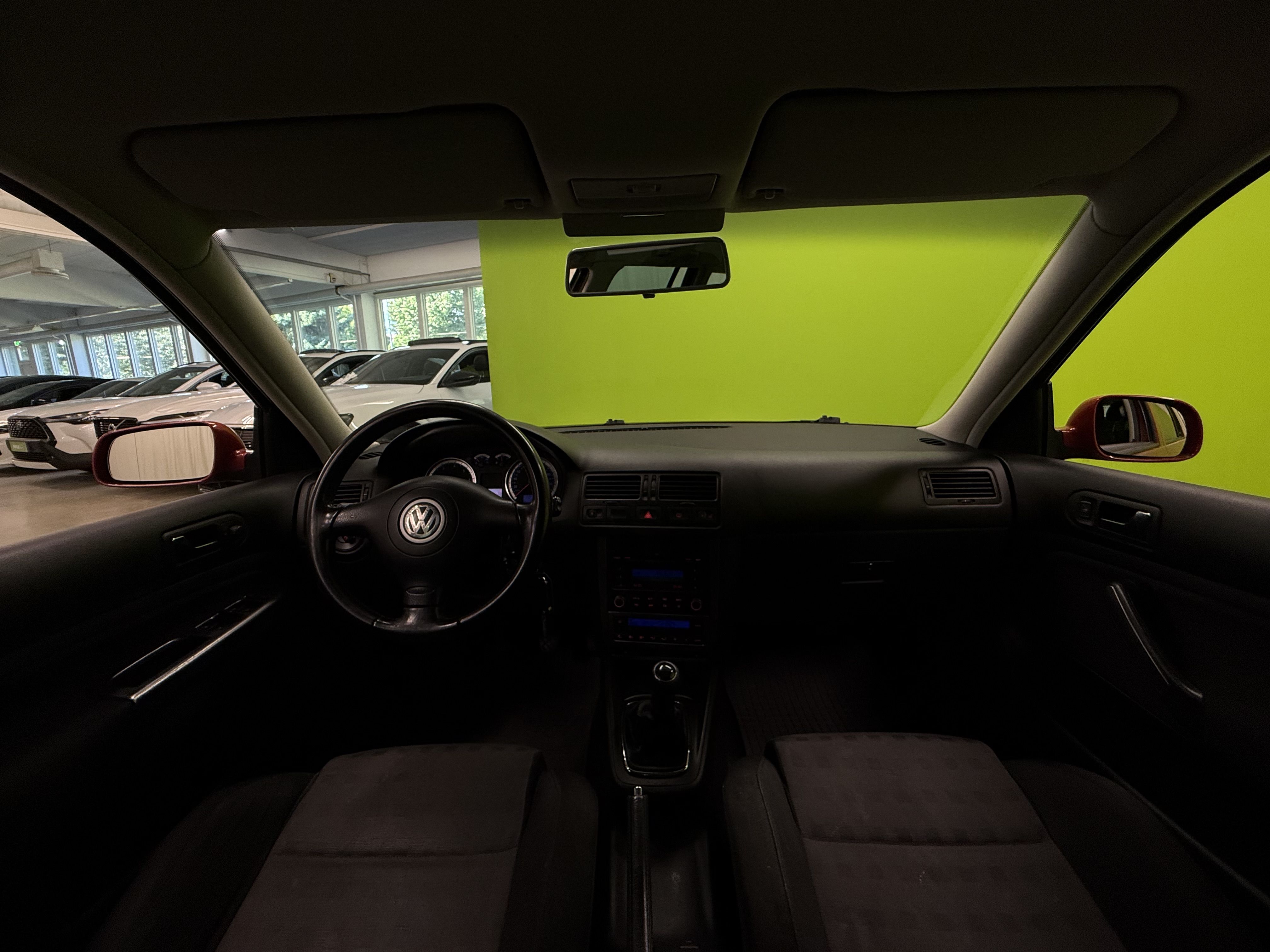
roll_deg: +2.0
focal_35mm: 14
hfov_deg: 102.1
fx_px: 514
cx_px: 635
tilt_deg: -10.9
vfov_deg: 85.7
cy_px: 476
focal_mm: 2.22
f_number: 2.2
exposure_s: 1/100
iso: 100
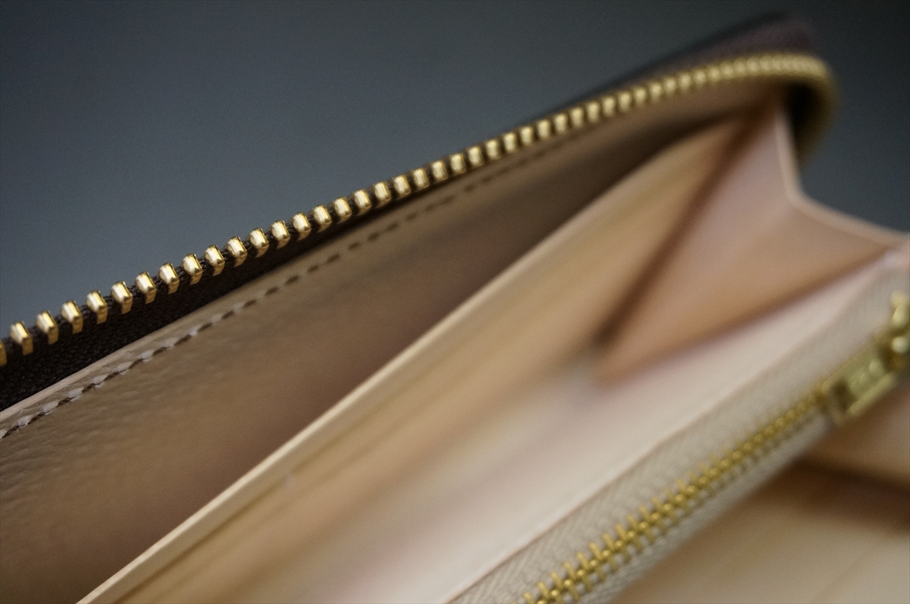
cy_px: 302
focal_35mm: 46
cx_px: 455
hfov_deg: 42.4
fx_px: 1174
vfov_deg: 28.8
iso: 1600
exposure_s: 1/160
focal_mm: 31
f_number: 5
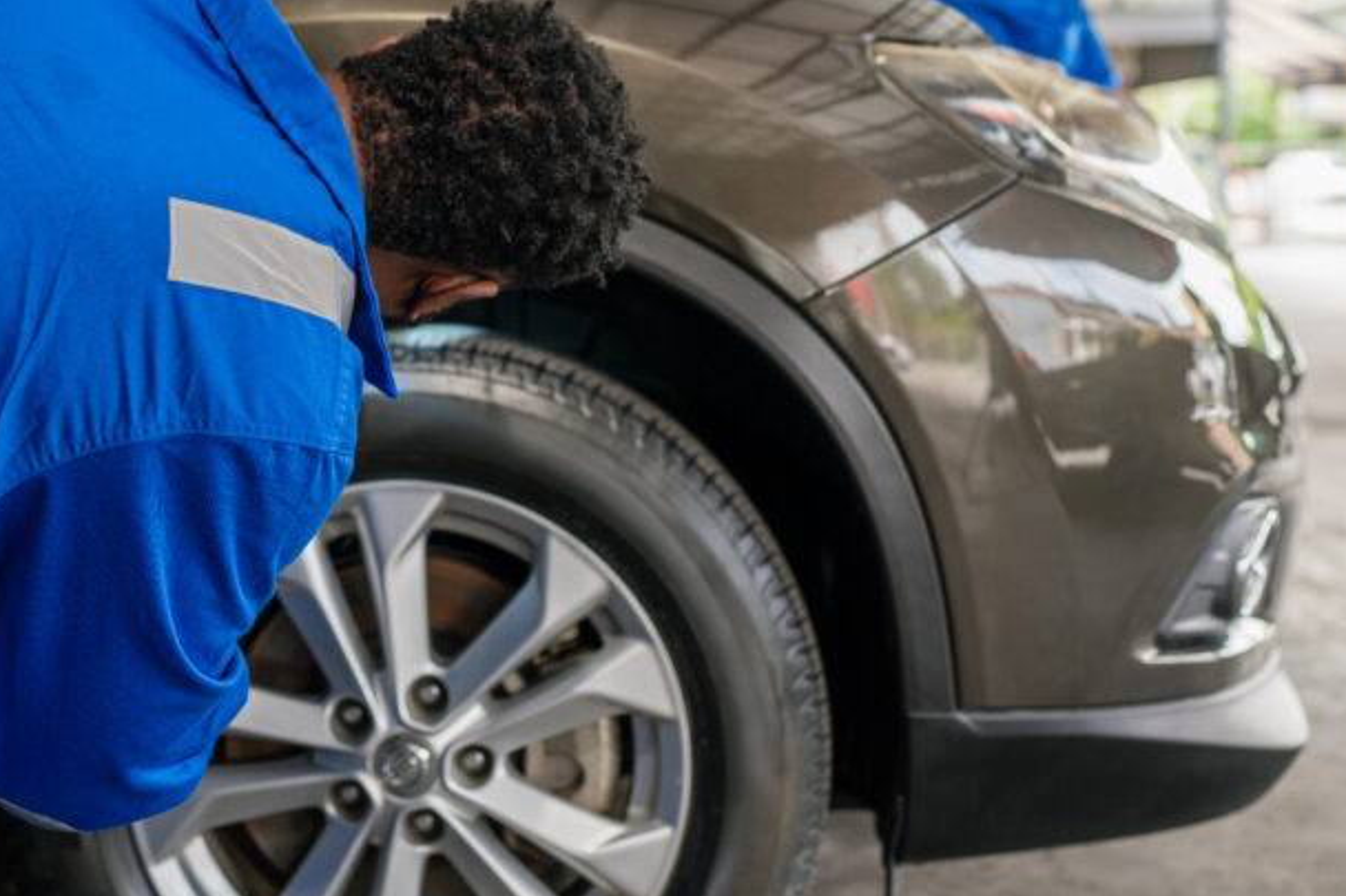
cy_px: 222
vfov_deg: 22.8
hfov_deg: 33.5
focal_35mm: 59
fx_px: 2205
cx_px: 414
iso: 200
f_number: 2.5
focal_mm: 35
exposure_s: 1/200
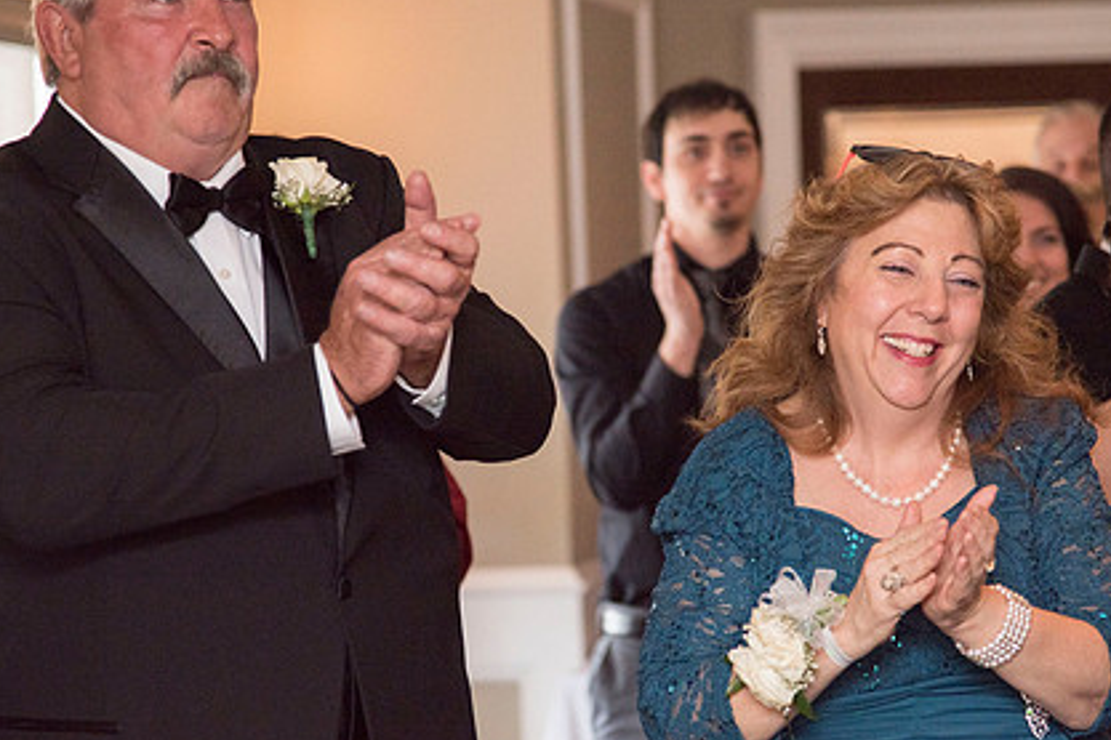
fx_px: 5153
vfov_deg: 8.2
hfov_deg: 12.3
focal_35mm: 167
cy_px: 353
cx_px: 602
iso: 1000
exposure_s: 1/200
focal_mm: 120
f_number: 4
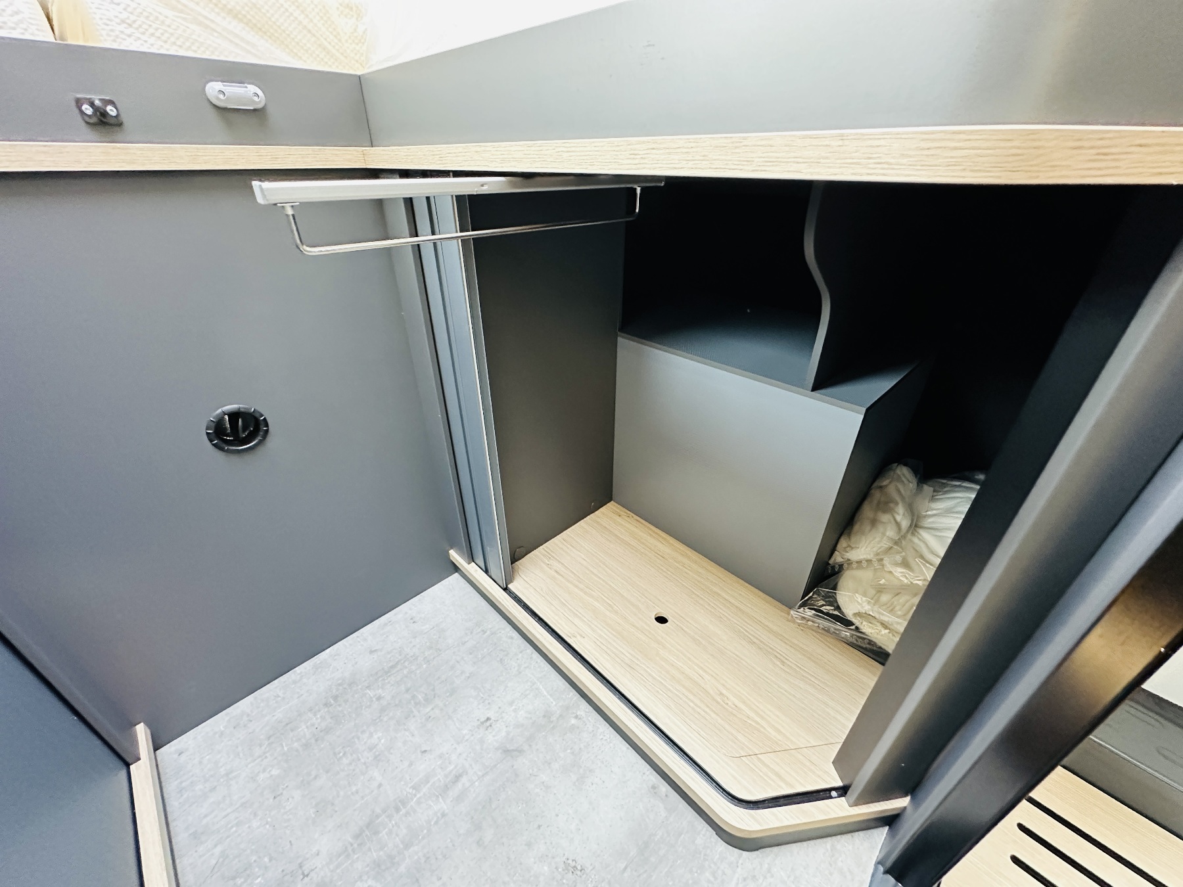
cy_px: 444
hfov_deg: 102.1
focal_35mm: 14
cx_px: 592
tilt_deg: -29.5
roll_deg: +0.5
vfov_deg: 85.7
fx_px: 478
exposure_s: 1/60
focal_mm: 2.22
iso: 800
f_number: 2.2
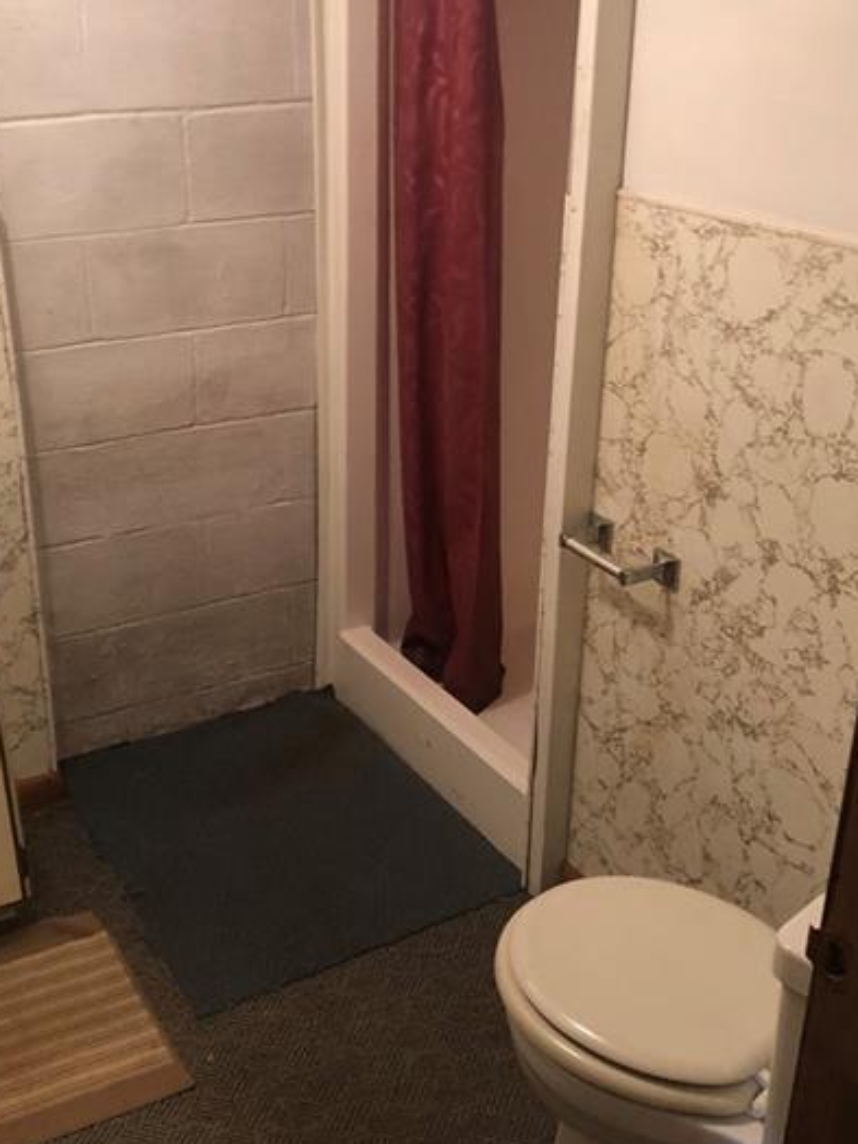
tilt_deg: -22.9
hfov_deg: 35.0
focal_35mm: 41
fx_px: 1355
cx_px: 354
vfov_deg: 45.8
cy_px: 559
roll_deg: +0.0
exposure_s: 1/9
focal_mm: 4
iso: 100
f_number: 1.8
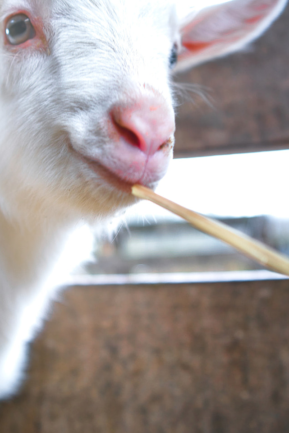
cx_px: 69
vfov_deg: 60.2
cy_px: 139
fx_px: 361
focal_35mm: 30
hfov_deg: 42.2
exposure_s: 1/80
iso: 100
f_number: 2.8
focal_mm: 18
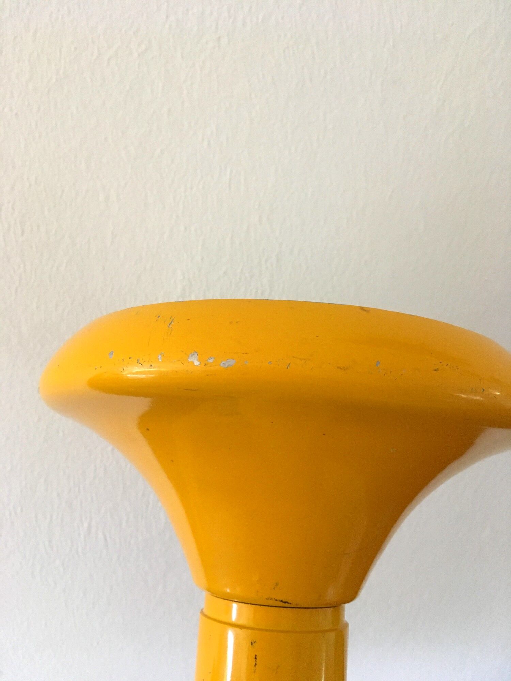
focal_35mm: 29
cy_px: 340
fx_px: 571
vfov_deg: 61.7
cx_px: 256
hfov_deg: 48.2
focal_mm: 4.15
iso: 250
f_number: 2.2
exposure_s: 1/33
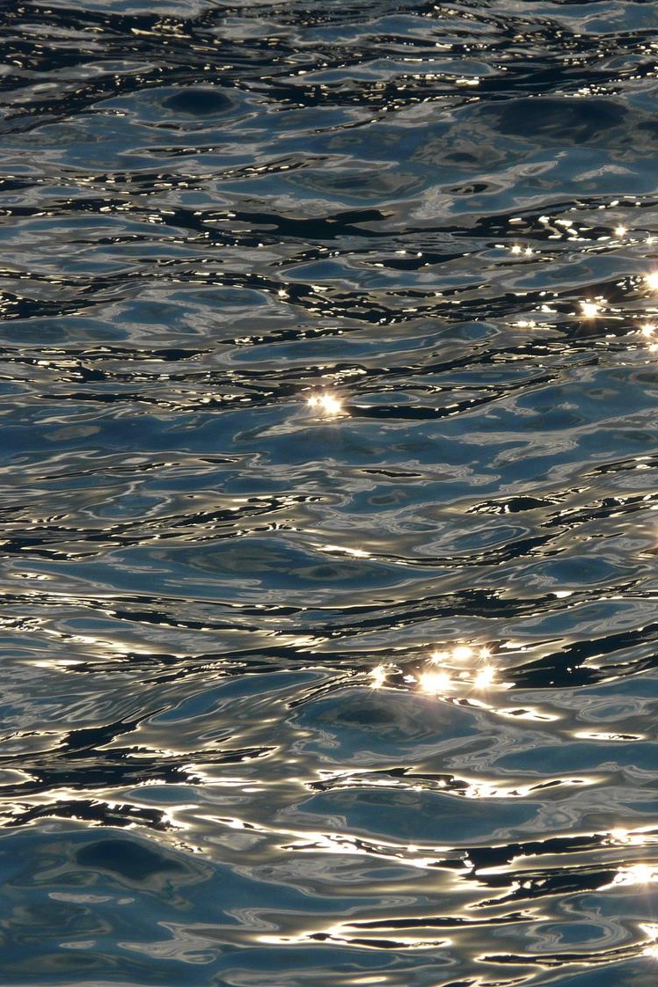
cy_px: 493
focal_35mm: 402
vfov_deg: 5.1
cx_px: 469
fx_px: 11021
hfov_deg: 3.4
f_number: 6.3
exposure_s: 1/500
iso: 100
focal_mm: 47.5
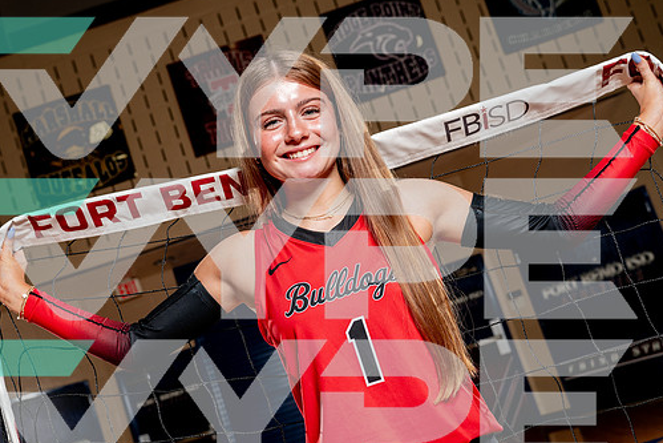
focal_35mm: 50
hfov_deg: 39.5
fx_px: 921
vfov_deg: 27.0
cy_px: 249
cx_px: 299
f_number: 5.6
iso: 200
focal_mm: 43
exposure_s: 1/250
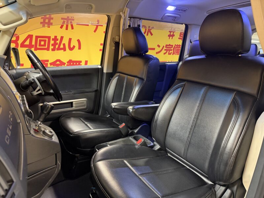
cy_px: 99
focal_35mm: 24
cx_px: 132
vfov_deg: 56.8
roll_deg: -1.2
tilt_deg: -13.2
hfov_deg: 71.6
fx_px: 183
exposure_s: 1/33
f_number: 1.78
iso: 640
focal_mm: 6.76
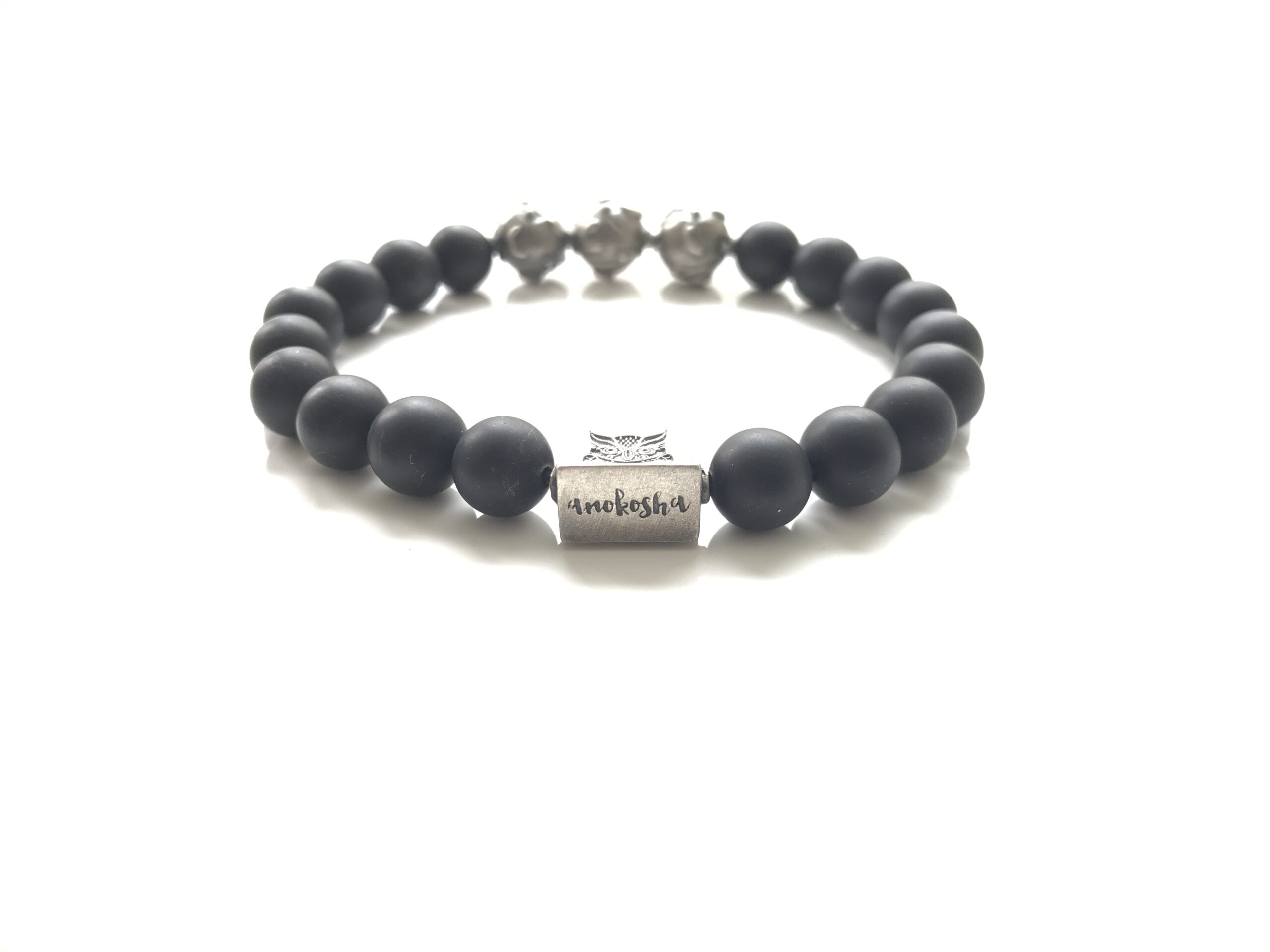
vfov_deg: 49.7
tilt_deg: -28.7
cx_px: 635
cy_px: 476
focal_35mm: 28
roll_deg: +0.6
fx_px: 1027
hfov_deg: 63.4
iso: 25
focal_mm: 3.99
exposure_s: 1/100
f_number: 1.8
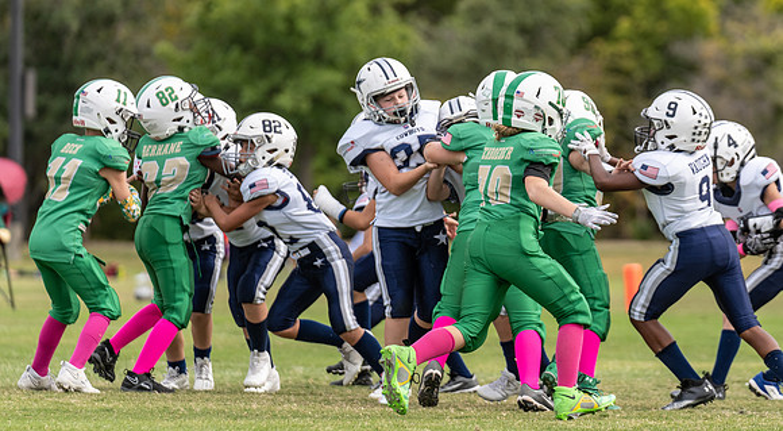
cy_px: 215
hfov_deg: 6.3
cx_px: 529
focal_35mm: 346
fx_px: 7146
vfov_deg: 3.5
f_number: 3.5
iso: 250
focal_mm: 198
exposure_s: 1/1250
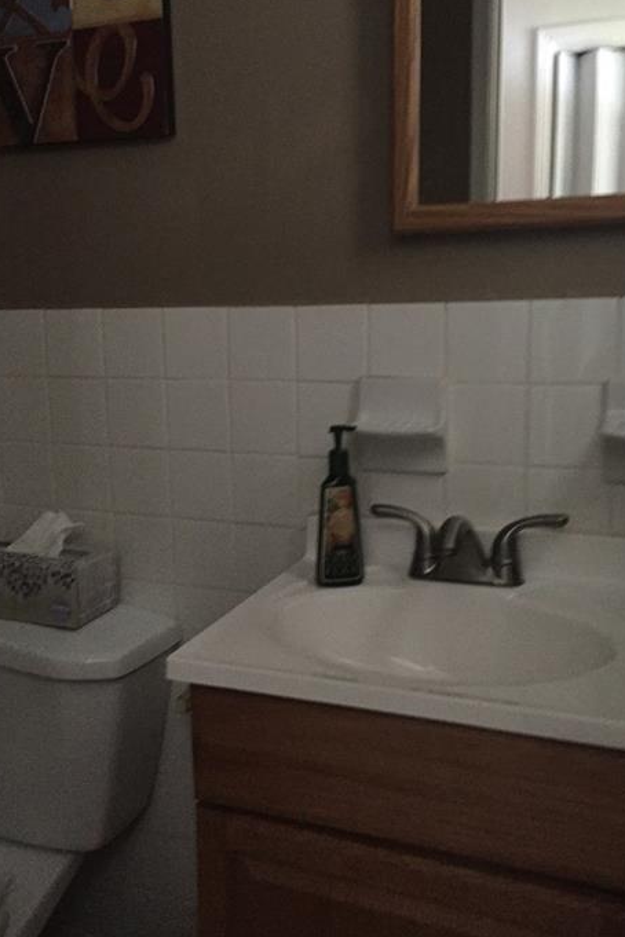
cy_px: 454
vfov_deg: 55.8
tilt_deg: -7.9
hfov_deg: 38.9
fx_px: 885
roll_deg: +1.5
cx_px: 292
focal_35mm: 34
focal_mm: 4.15
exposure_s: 1/15
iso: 500
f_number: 2.2
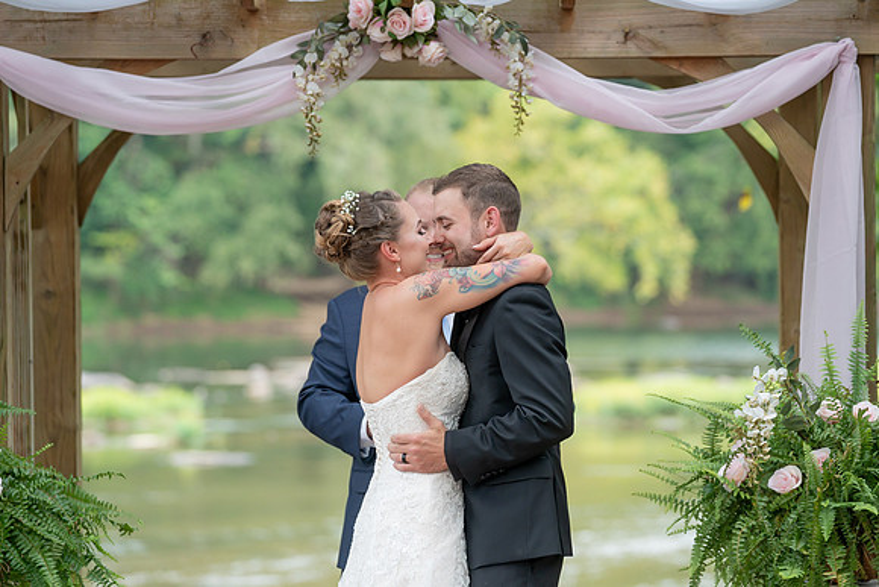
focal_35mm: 161
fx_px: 3934
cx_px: 443
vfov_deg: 8.5
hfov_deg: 12.7
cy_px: 276
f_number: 4
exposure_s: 1/200
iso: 320
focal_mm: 148
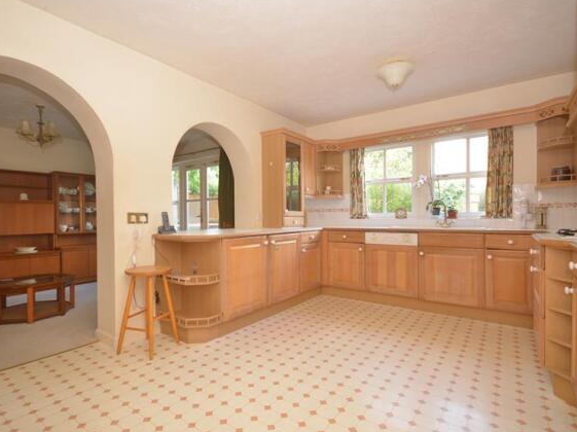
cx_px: 276
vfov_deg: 69.9
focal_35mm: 19
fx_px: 309
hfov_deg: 86.0
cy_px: 213
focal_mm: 11
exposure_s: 1/20
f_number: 7.1
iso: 500
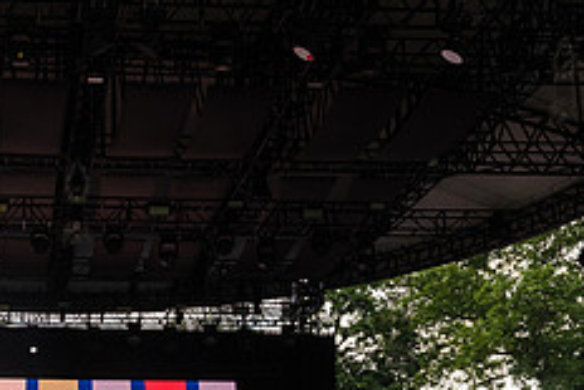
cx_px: 76
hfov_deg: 32.0
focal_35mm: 60
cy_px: 444
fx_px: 974
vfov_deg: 21.3
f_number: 5.6
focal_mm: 24
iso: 400
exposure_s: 1/400
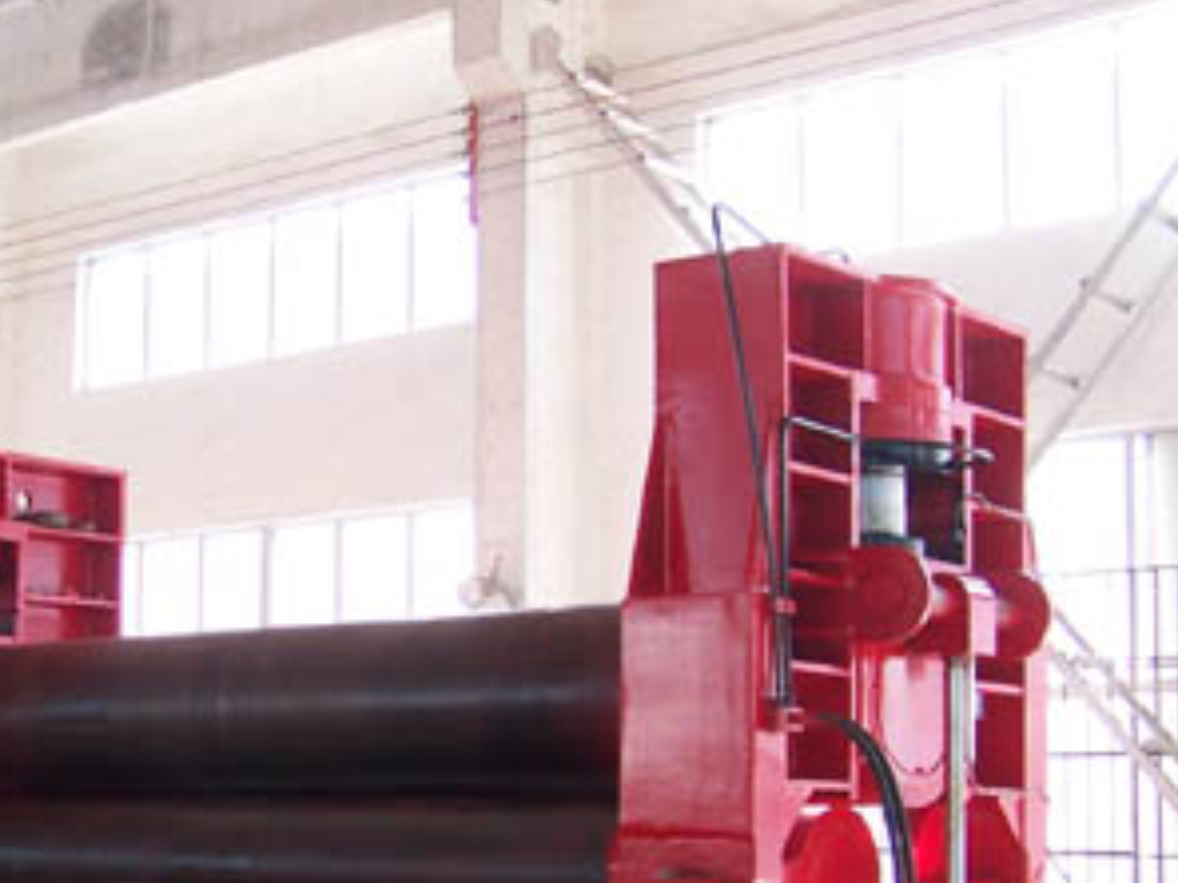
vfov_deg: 21.4
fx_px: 2314
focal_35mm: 68
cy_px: 684
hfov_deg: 27.9
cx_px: 207
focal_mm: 6.3
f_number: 2.8
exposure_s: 1/45
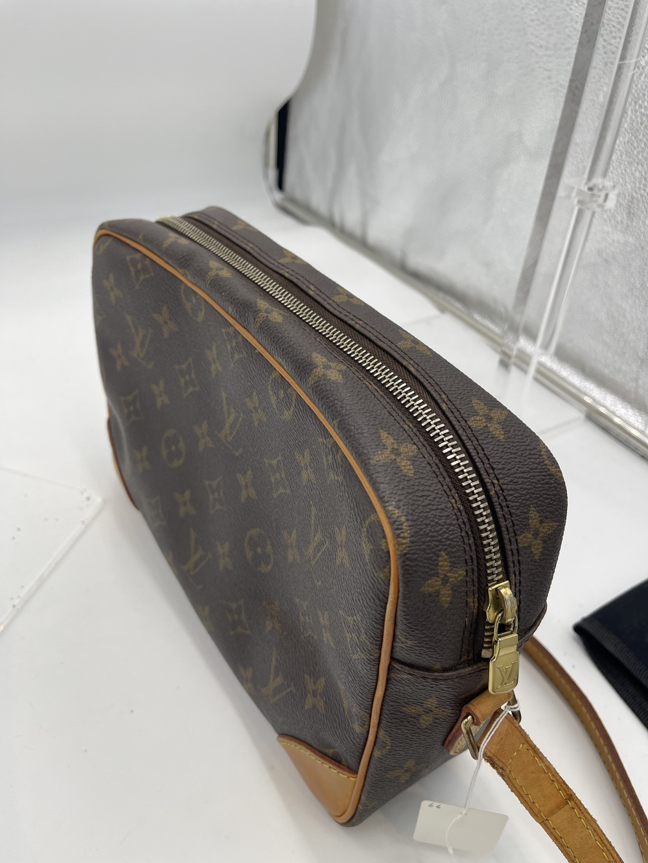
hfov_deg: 54.9
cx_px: 324
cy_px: 432
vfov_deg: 69.4
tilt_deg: -38.6
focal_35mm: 25
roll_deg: -4.8
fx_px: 624
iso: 32
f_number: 1.6
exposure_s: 1/290
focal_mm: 5.1
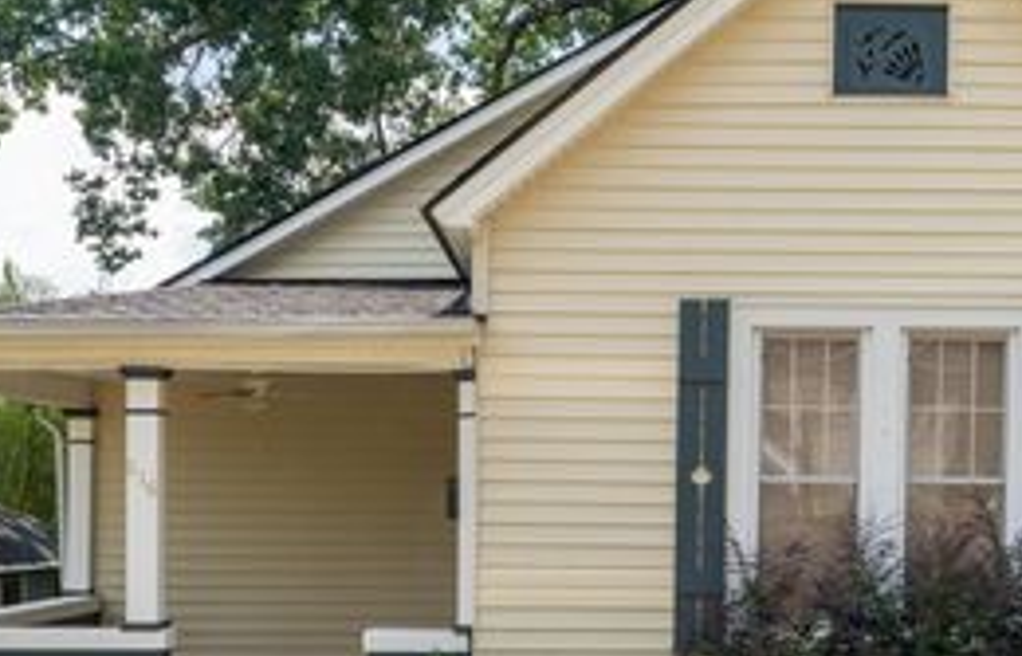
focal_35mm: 55
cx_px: 574
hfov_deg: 36.6
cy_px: 509
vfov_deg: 23.7
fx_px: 1544
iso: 500
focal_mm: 28
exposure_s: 1/320
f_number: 13
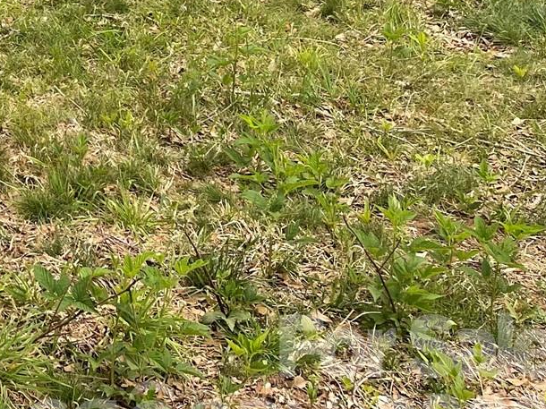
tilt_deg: -8.6
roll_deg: -1.1
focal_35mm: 84
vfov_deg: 16.1
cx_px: -352
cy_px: -197
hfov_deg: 19.3
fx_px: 1324
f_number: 1.6
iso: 32
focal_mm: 5.1
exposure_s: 1/516
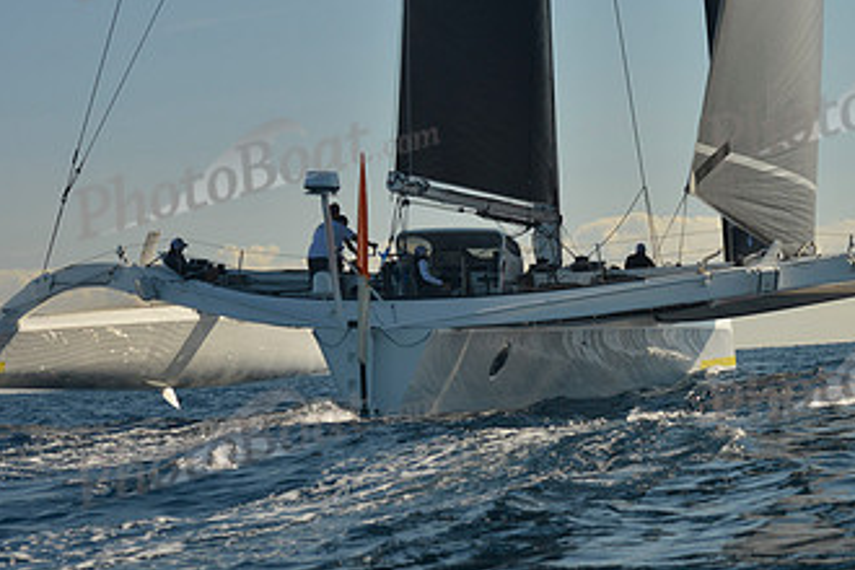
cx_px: 575
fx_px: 2921
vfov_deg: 11.1
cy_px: 271
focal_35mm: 123
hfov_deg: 16.6
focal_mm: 70
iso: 200
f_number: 7.1
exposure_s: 1/640
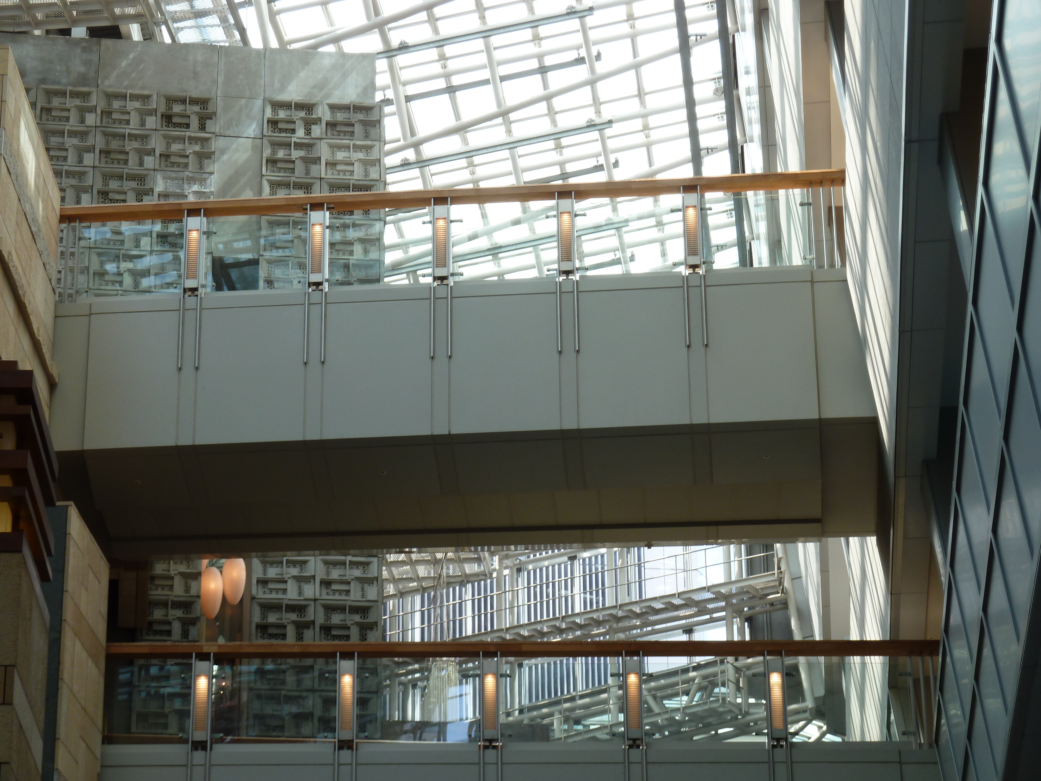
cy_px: 390
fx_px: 2887
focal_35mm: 96
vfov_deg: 15.4
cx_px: 520
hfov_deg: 20.4
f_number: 4.3
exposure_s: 1/50
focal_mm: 15.8
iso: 80
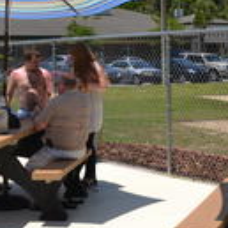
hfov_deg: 18.3
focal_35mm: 95
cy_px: 118
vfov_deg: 18.3
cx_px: 118
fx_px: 708
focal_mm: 24
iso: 100
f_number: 11
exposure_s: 1/200
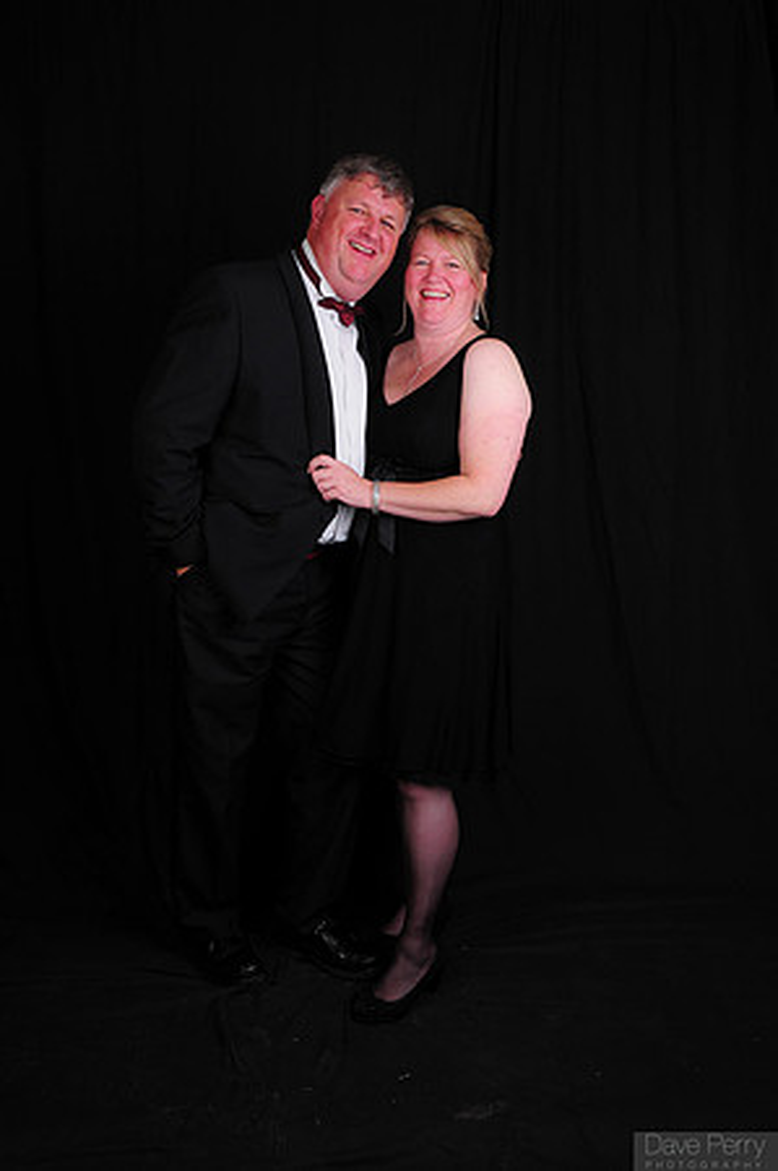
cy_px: 586
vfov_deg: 53.2
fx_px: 1170
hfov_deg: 36.8
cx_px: 389
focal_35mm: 36
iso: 200
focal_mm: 24
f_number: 8
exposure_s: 1/125
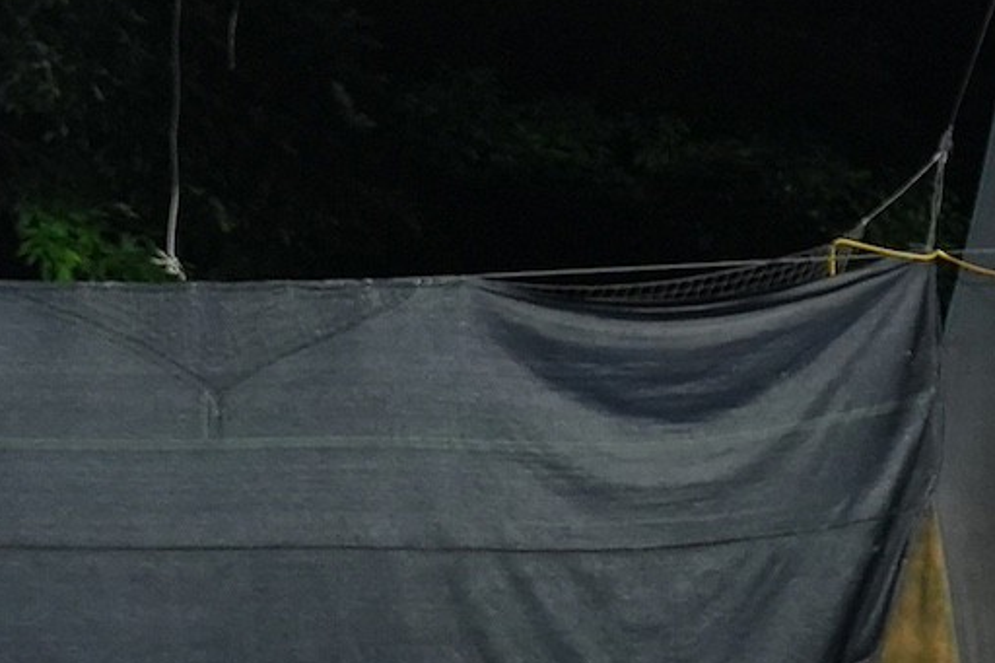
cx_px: 2561
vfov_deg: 8.0
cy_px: 659
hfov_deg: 10.2
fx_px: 4697
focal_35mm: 170
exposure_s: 1/160
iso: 2000
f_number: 2.8
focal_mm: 29
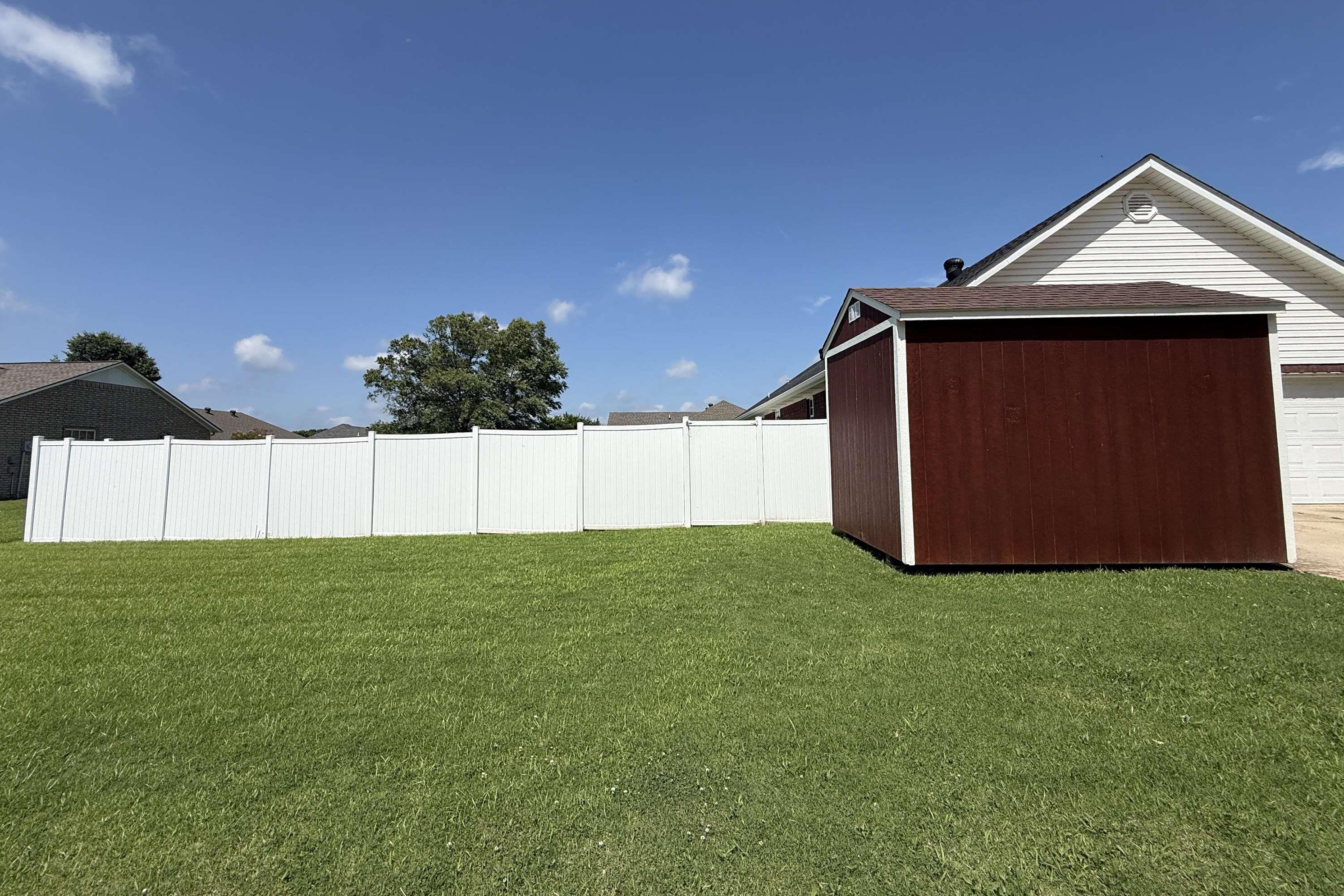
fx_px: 560
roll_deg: +1.1
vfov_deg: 77.2
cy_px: 409
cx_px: 654
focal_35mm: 15
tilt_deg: +5.4
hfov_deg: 100.4
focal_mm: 2.22
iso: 50
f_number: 2.2
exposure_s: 1/3891
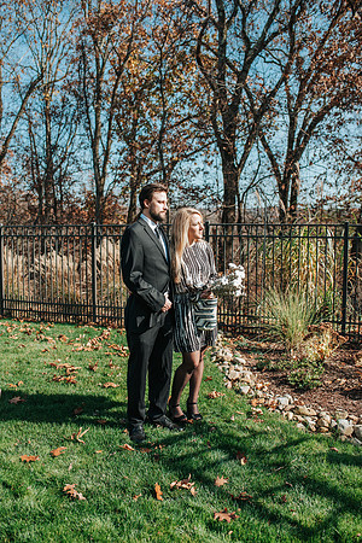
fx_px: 528
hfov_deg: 37.9
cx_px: 181
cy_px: 272
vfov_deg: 54.4
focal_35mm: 35
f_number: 3.5
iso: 220
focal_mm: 35
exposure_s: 1/1250
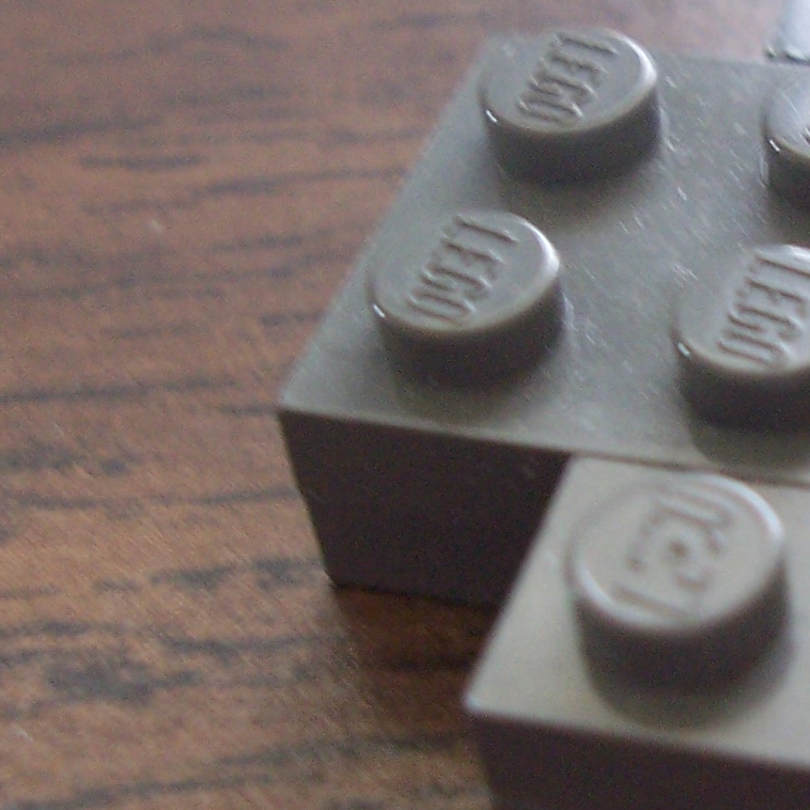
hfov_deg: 17.9
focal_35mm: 94
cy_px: 374
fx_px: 2489
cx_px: 867
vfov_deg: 18.5
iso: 140
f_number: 2.8
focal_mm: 6
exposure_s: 1/20
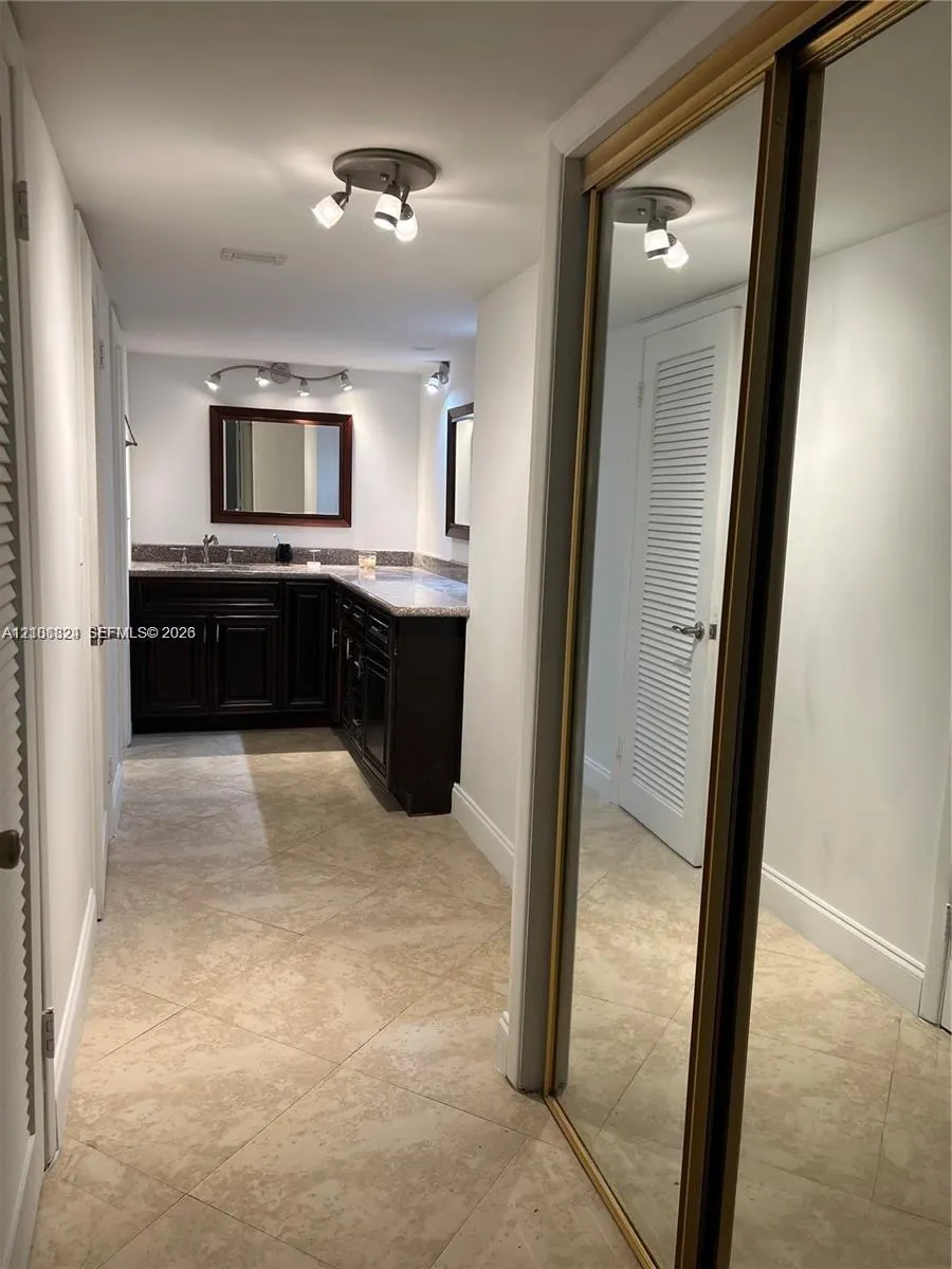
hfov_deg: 53.1
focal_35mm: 26
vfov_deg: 67.3
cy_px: 634
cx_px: 476
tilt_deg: -8.2
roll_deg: -1.1
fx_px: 953
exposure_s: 1/120
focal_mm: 5.7
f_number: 1.5
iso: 125
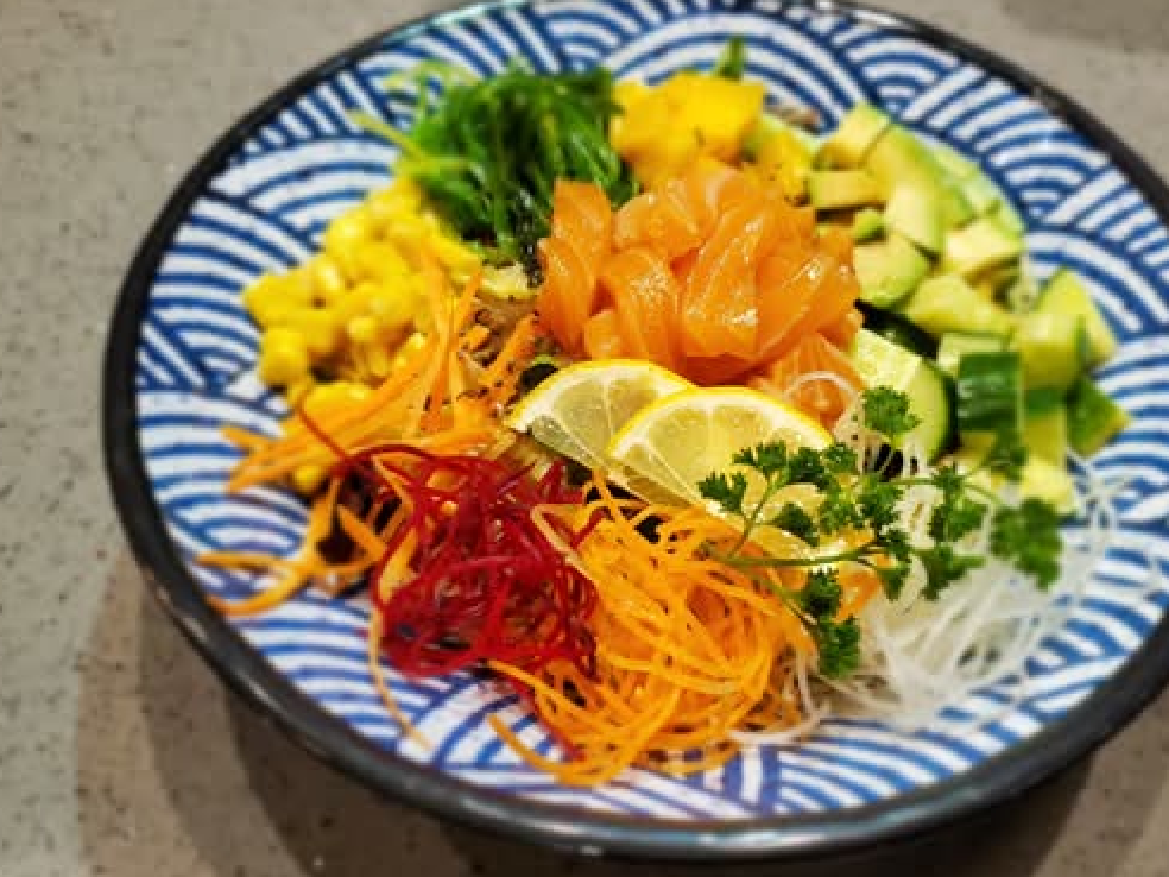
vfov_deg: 45.4
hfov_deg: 58.2
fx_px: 1047
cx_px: 661
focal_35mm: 31
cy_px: 456
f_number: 1.5
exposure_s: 1/60
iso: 320
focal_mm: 4.3
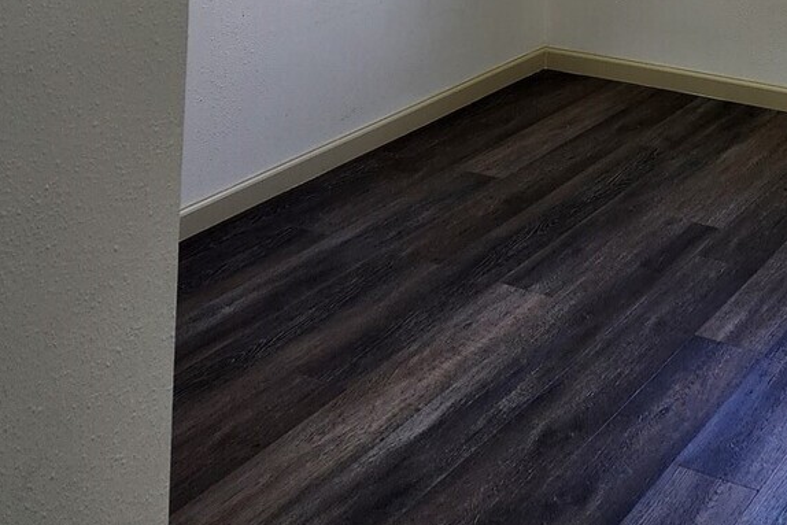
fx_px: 1312
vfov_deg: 19.1
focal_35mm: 60
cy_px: -322
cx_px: 709
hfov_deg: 31.8
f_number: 1.8
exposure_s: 1/120
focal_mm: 6.4
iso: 64
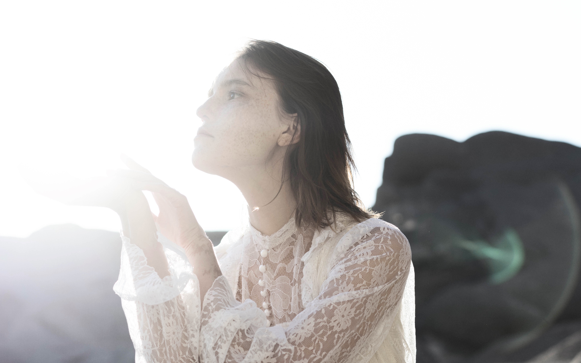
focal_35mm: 85
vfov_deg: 15.4
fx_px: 1346
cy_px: 185
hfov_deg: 24.4
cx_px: 288
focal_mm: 55
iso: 100
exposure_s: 1/800
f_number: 3.2
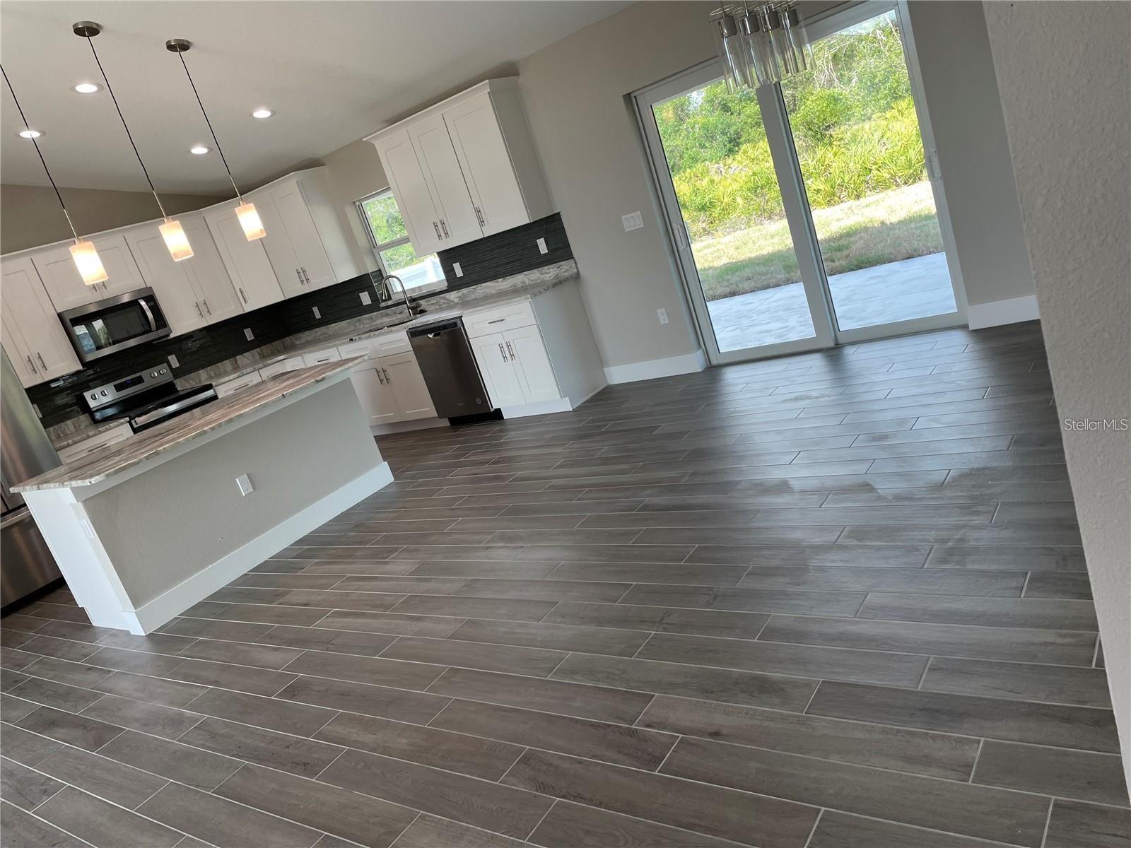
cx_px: 566
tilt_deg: -14.8
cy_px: 424
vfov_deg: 53.1
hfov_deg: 67.3
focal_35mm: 26
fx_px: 849
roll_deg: +18.8
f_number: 1.6
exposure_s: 1/133
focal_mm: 4.2
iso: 32
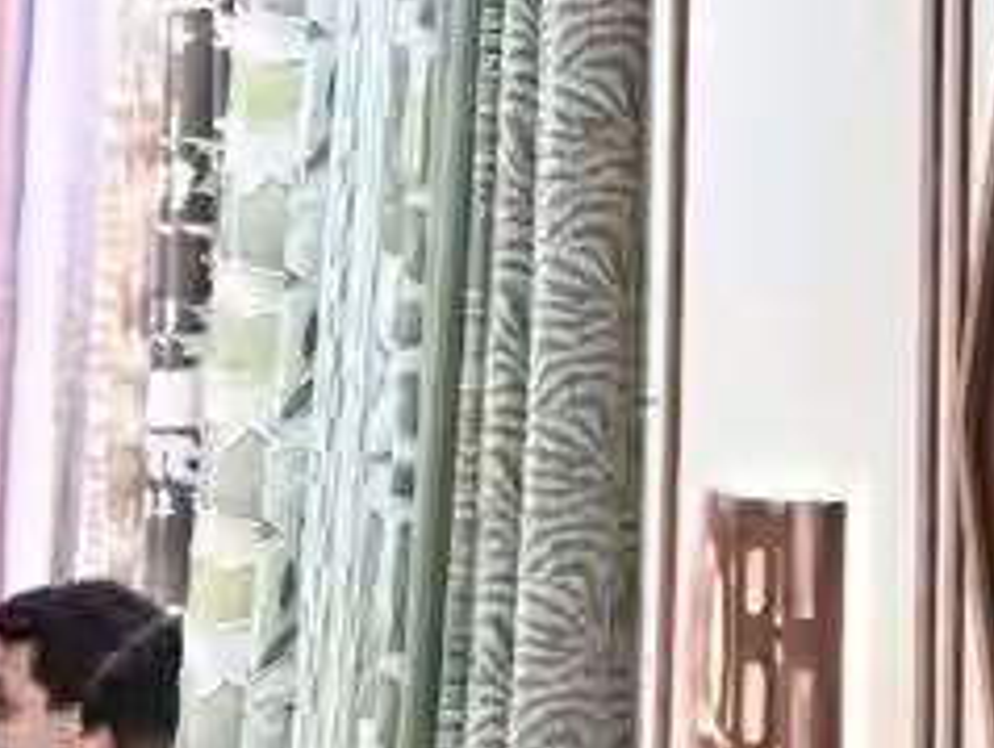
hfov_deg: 3.1
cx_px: -2756
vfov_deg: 2.4
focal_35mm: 628
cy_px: 384
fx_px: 18051
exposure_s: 1/125
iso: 1250
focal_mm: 81
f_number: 4
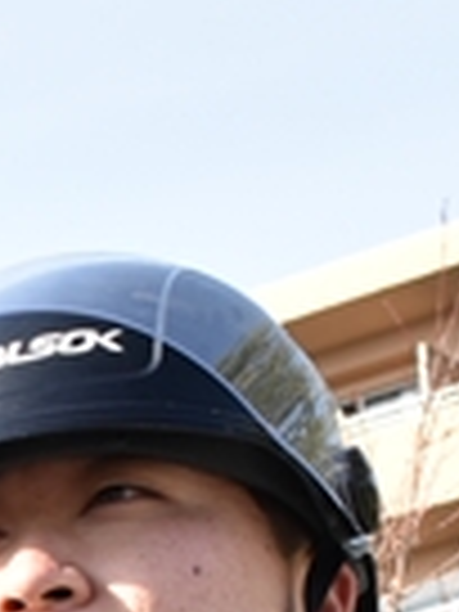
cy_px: 1181
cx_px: -792
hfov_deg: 5.6
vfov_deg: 7.5
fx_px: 4491
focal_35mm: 254
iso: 200
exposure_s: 1/250
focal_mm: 24
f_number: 7.1
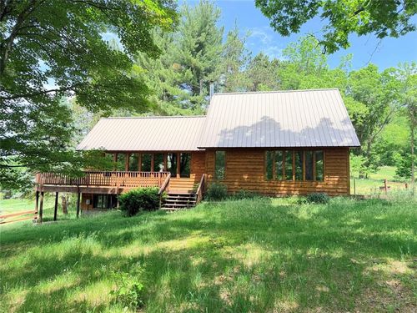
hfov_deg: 71.6
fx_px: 289
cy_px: 156
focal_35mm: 24
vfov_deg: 56.8
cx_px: 208
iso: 100
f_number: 1.78
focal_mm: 6.76
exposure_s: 1/805
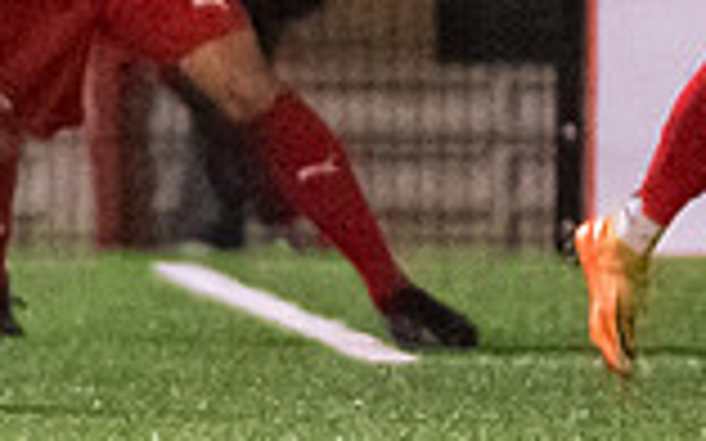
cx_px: -569
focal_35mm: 2742
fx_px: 52739
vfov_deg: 0.5
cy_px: 66
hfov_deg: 0.8
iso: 8000
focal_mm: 300
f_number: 2.8
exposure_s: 1/1000
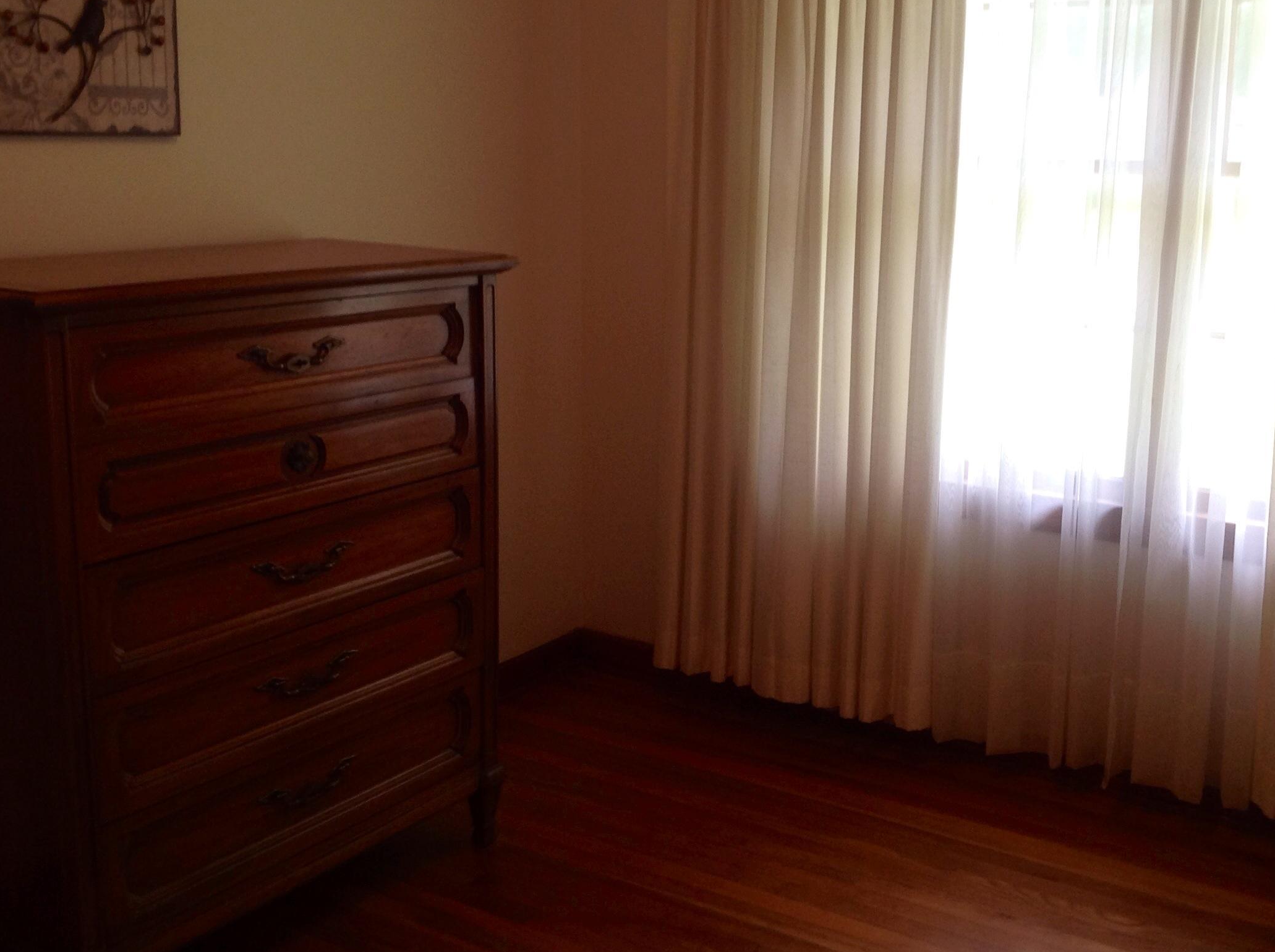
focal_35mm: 44
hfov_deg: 42.9
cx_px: 721
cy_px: 417
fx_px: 1618
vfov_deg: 32.8
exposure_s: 1/30
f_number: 2.4
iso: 64
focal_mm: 4.28
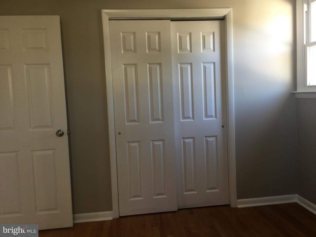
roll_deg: +1.8
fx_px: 265
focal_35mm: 29
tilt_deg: -4.7
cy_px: 118
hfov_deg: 61.7
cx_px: 158
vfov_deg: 48.2
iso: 40
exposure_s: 1/30
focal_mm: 4.15
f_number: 2.2
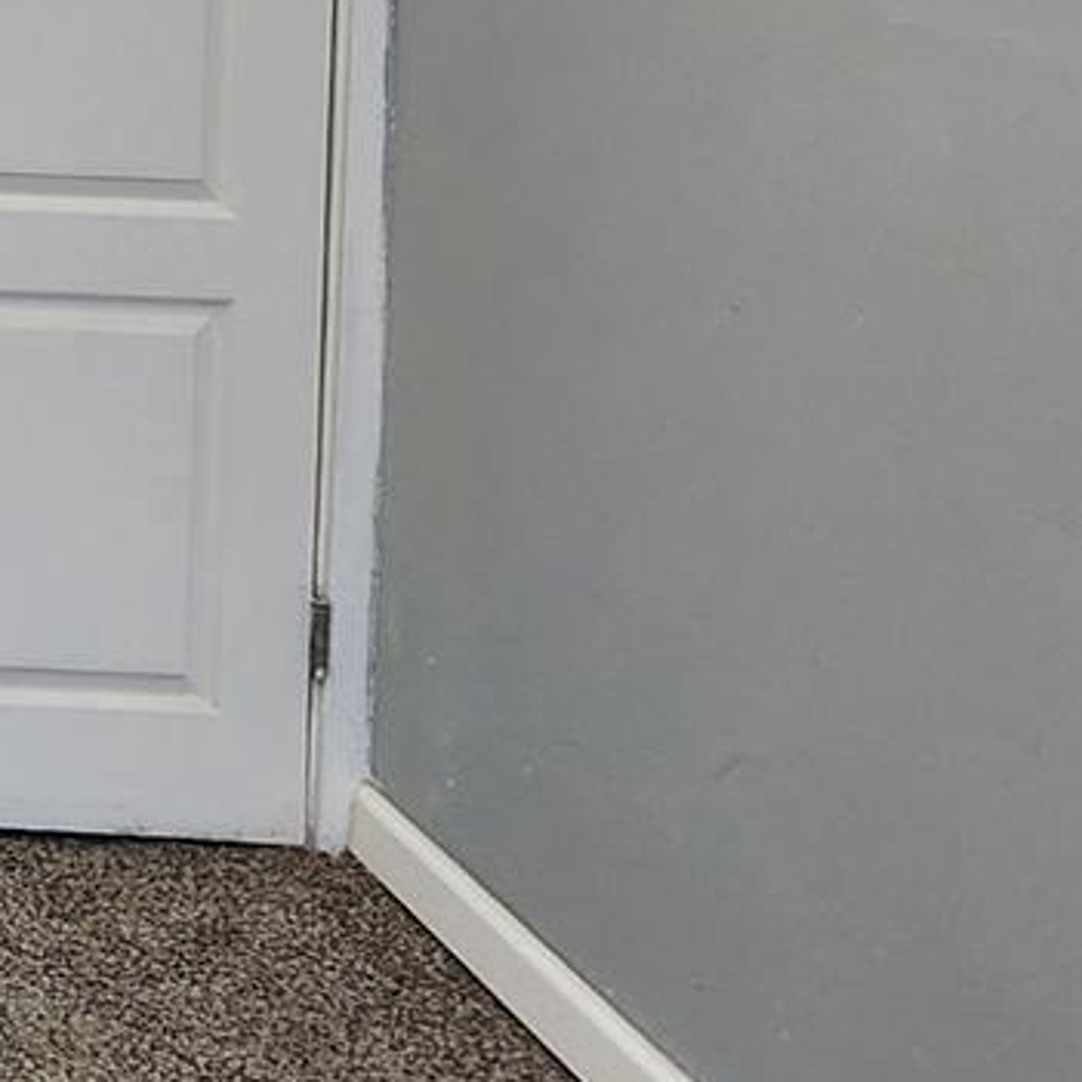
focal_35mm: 67
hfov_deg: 17.2
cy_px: -413
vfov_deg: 22.4
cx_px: -1184
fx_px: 2369
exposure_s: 1/60
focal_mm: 2.2
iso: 200
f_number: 2.2
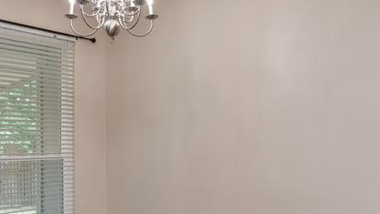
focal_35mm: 41
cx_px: 153
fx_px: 413
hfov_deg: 49.1
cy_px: 137
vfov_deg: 28.9
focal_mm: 16
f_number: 5.6
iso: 100
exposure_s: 1/20
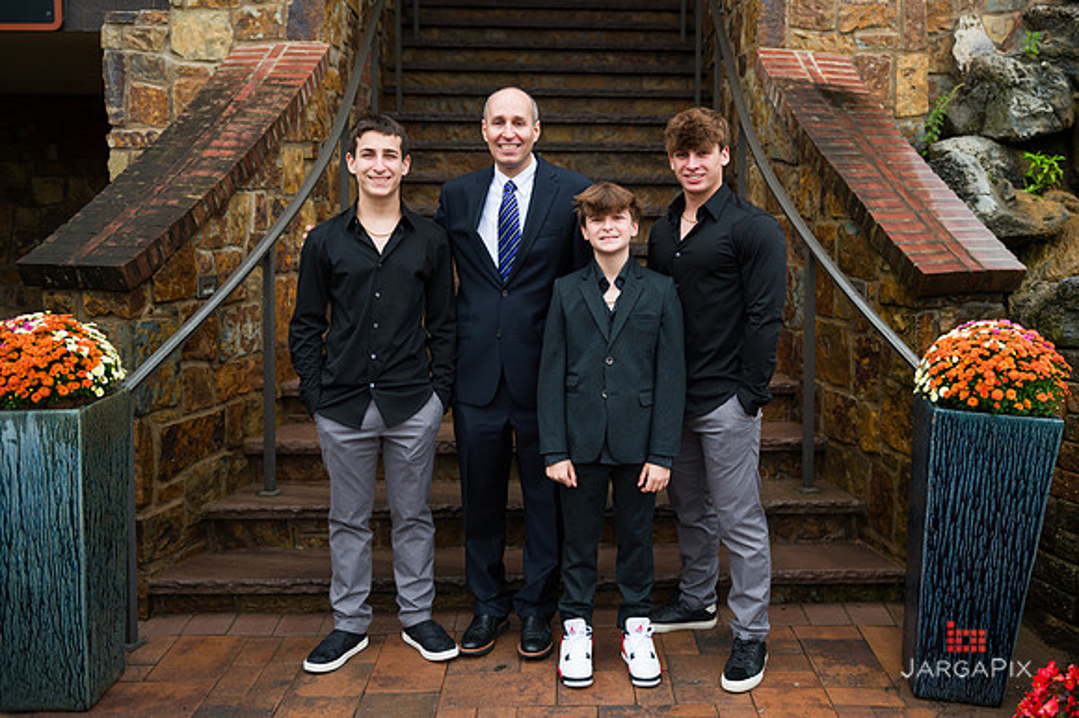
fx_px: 1100
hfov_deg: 52.1
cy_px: 308
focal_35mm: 37
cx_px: 617
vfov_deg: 36.1
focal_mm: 32
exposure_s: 1/500
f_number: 4
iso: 320
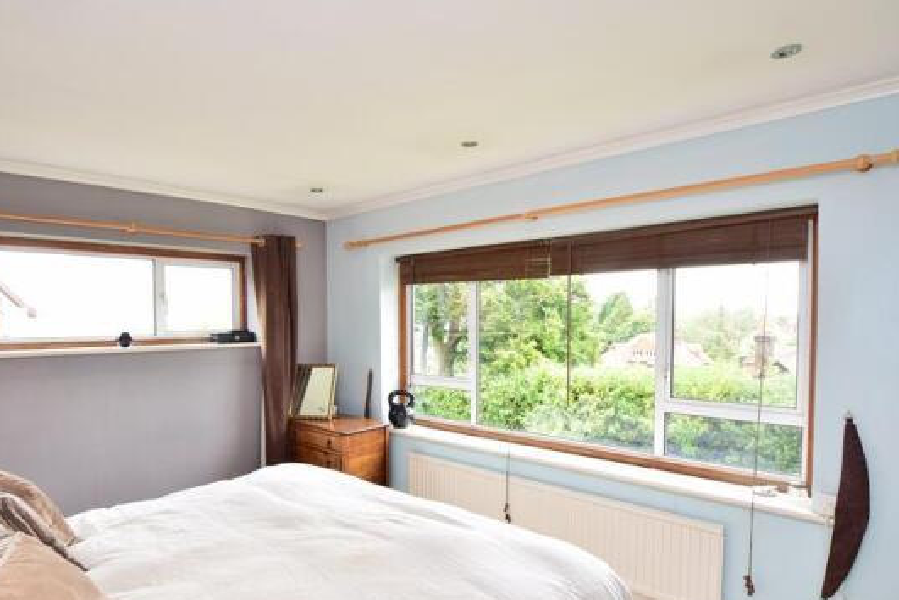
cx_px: 376
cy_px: 340
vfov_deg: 58.6
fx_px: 532
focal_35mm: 21
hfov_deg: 79.8
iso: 400
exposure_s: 1/40
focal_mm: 11.5
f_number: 9
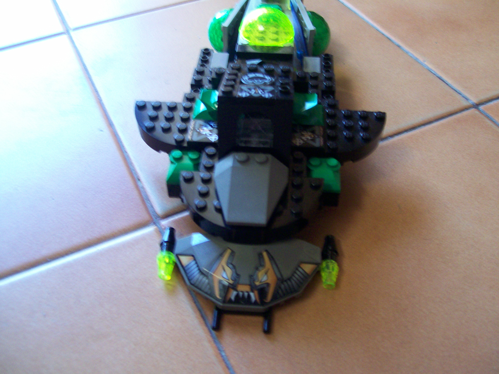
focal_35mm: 36
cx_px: 250
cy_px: 187
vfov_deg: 39.7
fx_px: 519
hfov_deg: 51.4
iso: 160
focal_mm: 6
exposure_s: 1/15.8
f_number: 2.7
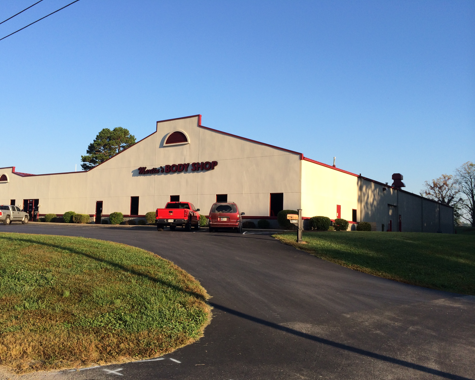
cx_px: 216
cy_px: 194
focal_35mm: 32
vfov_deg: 45.8
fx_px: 450
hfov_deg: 55.6
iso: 32
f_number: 2.2
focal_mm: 4.12
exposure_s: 1/1026
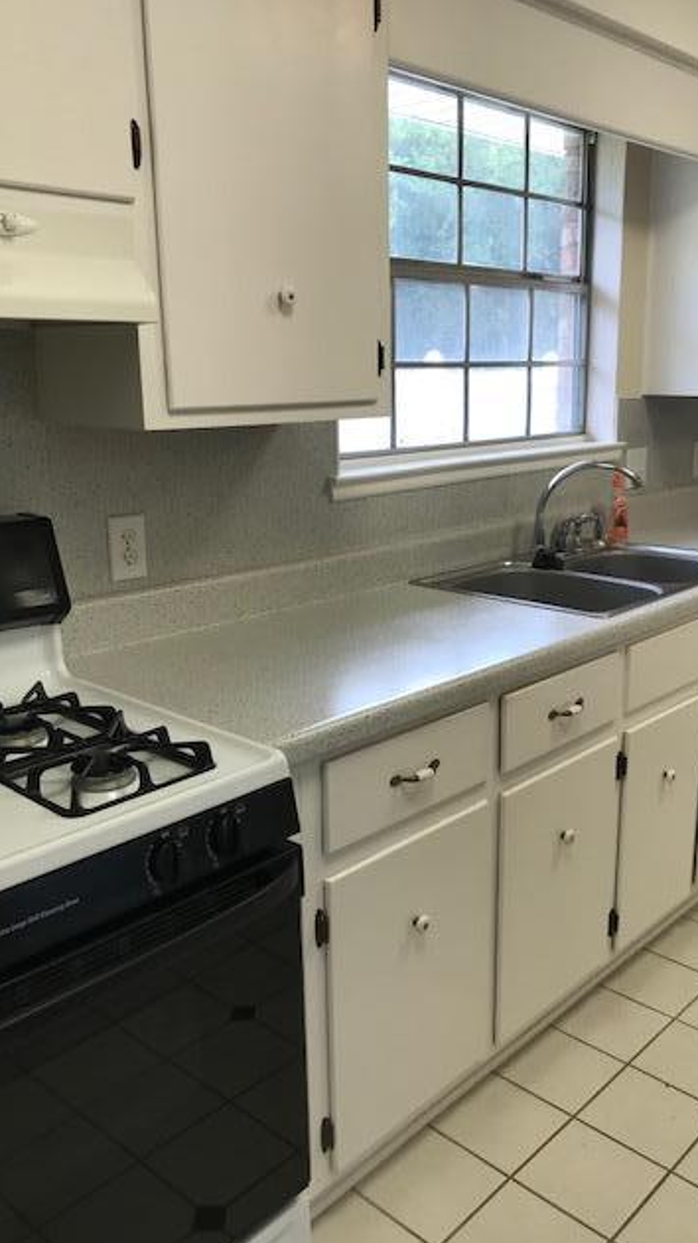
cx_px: 408
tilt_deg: -14.8
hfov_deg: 37.6
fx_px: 1021
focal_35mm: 31
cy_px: 623
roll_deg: +0.4
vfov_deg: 62.6
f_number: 1.8
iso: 32
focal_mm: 3.99
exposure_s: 1/120
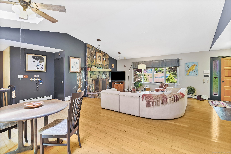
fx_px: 103
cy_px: 77
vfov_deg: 73.7
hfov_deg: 96.8
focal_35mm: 16
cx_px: 116
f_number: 8
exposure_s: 1
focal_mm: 16
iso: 800
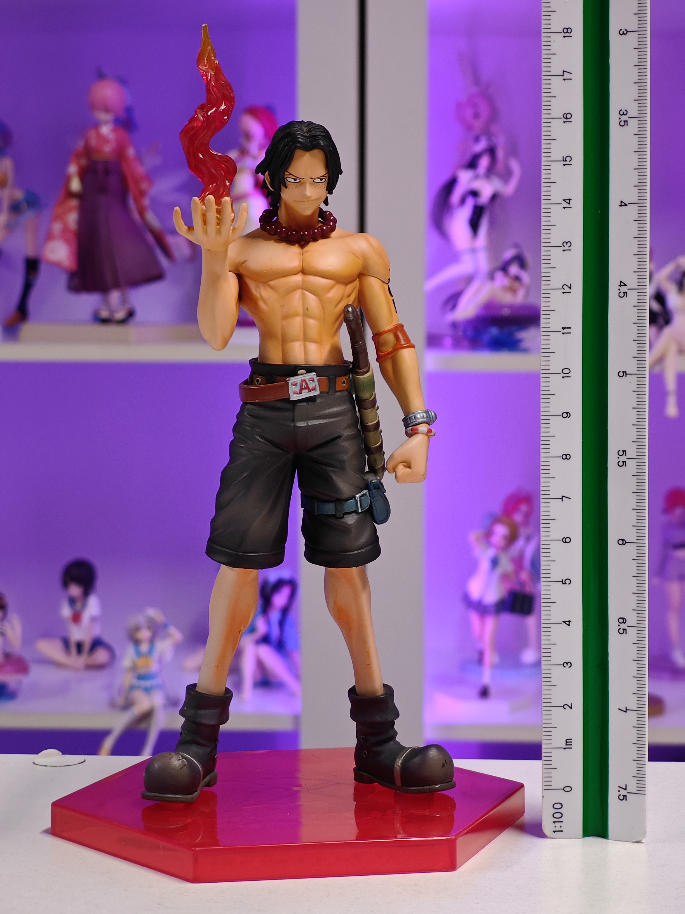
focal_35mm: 80
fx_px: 2111
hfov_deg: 18.4
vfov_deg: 24.4
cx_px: 342
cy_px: 457
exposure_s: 1/18.9
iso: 400
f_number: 2.4
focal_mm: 7.48
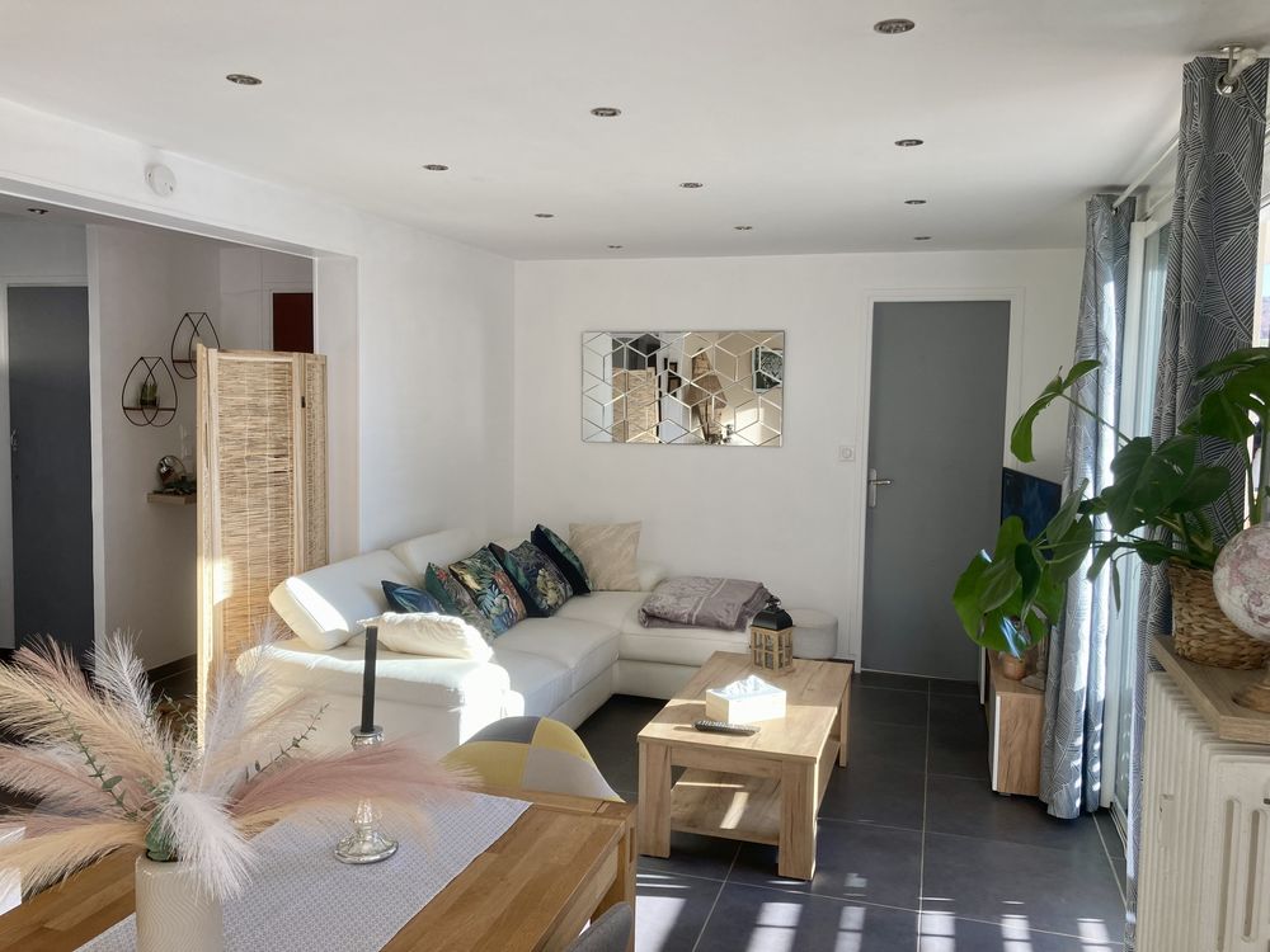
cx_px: 635
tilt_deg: -5.0
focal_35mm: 28
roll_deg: -2.1
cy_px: 476
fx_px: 1027
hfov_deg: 63.4
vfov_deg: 49.7
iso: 20
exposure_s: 1/126
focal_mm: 3.99
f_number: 1.8
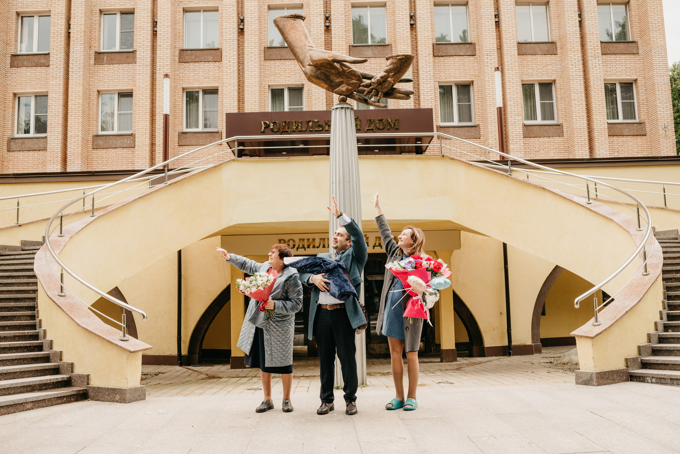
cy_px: 227
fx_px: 661
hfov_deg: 54.4
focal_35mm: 35
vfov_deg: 37.9
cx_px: 340
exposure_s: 1/500
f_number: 4.5
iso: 400
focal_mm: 35
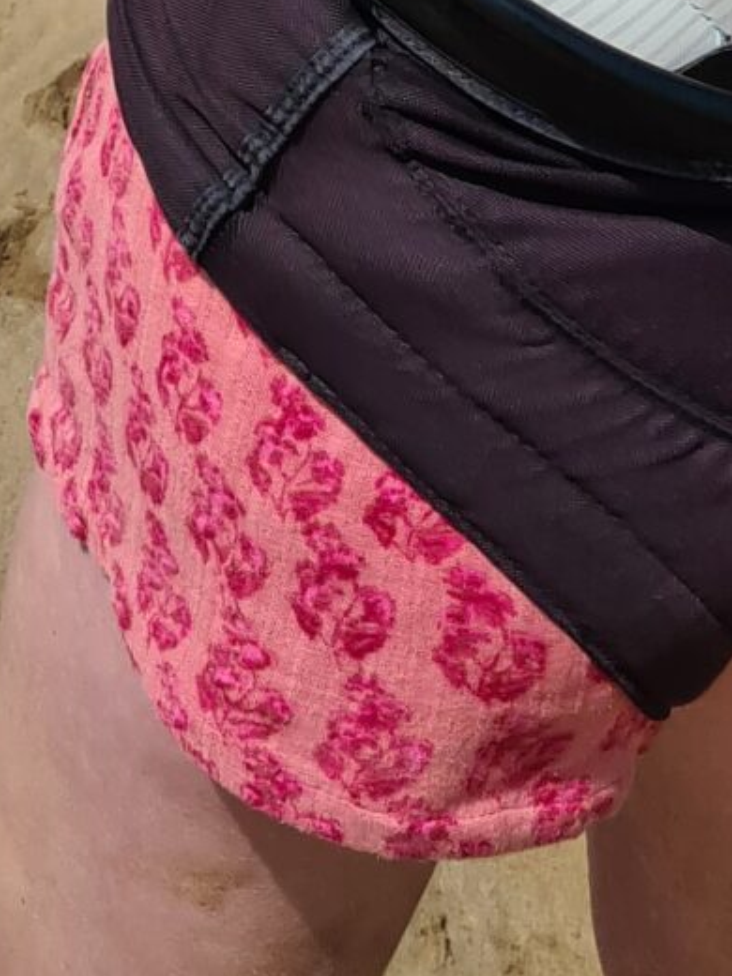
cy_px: -1111
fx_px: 3609
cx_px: 103
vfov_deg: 12.9
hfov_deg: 11.5
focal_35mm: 128
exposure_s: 1/5552
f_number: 1.8
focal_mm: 5.4
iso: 50
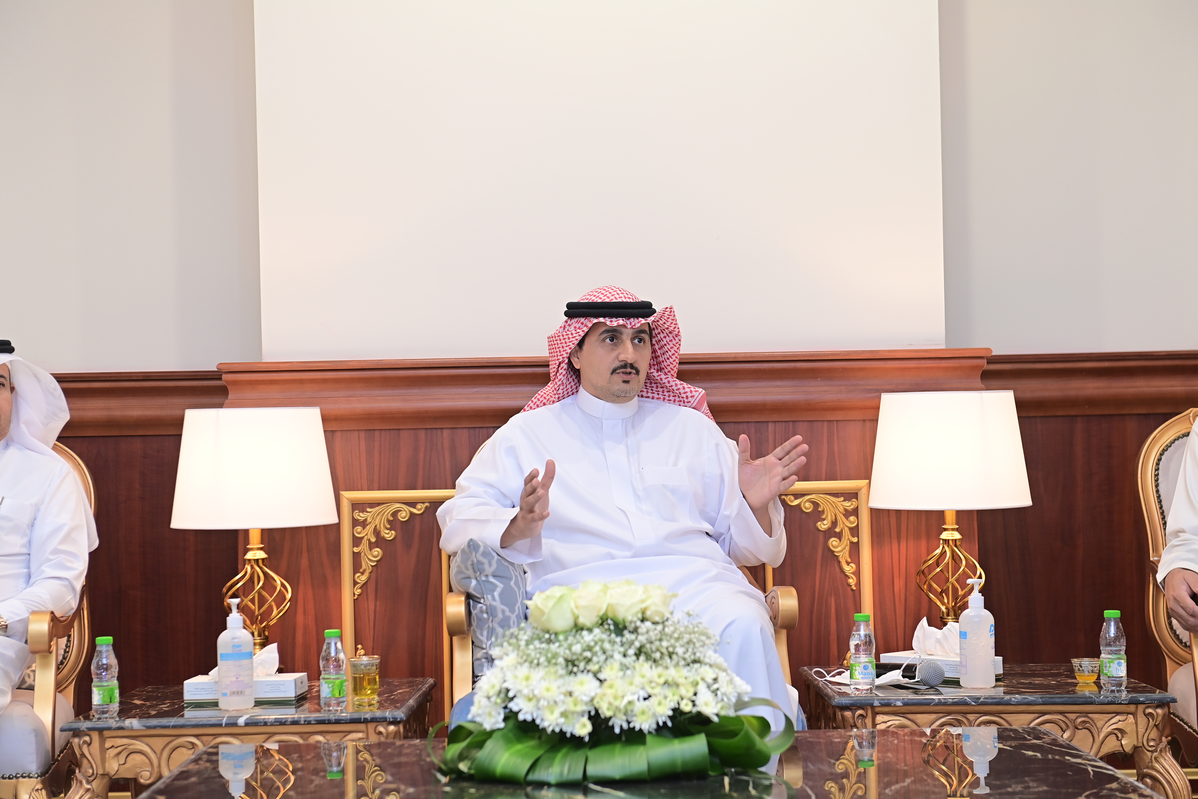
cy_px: 400
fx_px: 2329
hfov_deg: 28.8
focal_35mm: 70
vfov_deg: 19.5
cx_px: 599
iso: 1250
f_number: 4.5
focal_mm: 70
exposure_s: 1/125
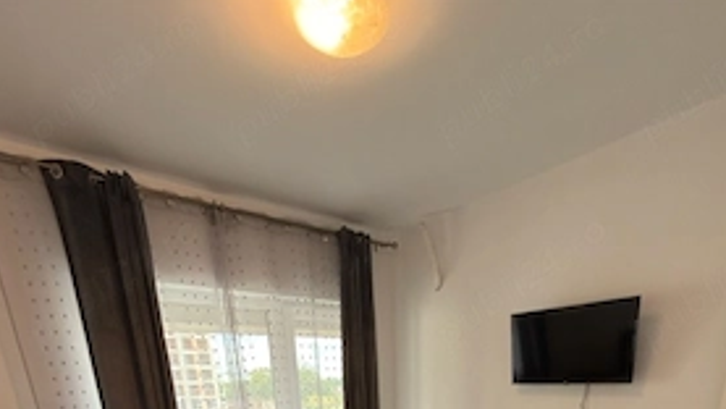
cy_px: 519
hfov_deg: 81.2
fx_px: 424
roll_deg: +1.9
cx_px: 370
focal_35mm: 22
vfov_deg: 36.2
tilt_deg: -17.9
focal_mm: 2.22
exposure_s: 1/40
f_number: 2.2
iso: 80
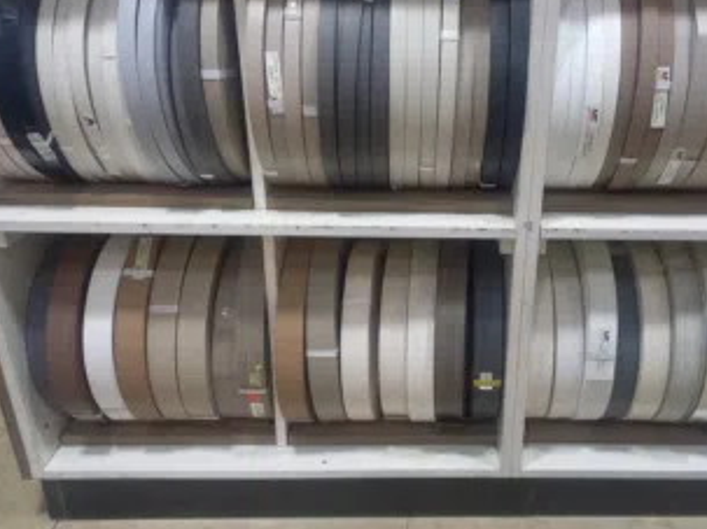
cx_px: 446
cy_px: 245
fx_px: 674
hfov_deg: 54.7
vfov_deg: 42.9
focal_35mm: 33
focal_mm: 4.65
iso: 200
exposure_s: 1/50
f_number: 1.8
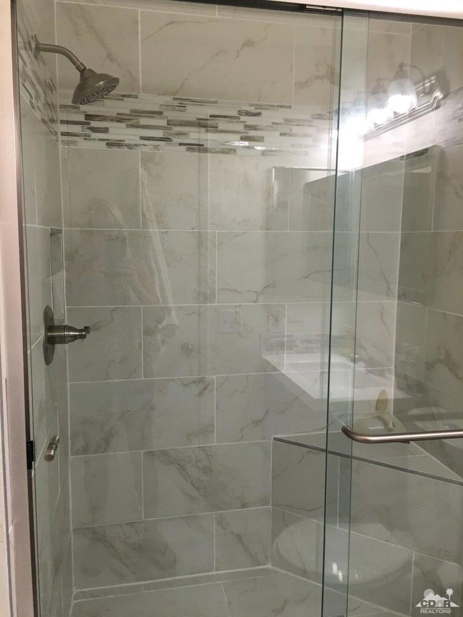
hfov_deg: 48.2
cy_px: 308
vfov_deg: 61.7
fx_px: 517
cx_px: 232
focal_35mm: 29
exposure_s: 1/30
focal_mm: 4.15
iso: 40
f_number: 2.2
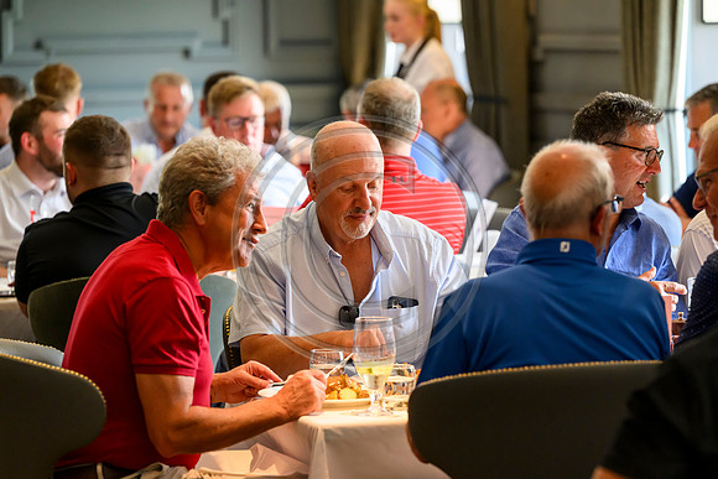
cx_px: 359
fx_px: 2892
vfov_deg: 9.5
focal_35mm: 145
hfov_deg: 14.2
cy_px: 240
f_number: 4
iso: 4000
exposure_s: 1/500
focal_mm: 145
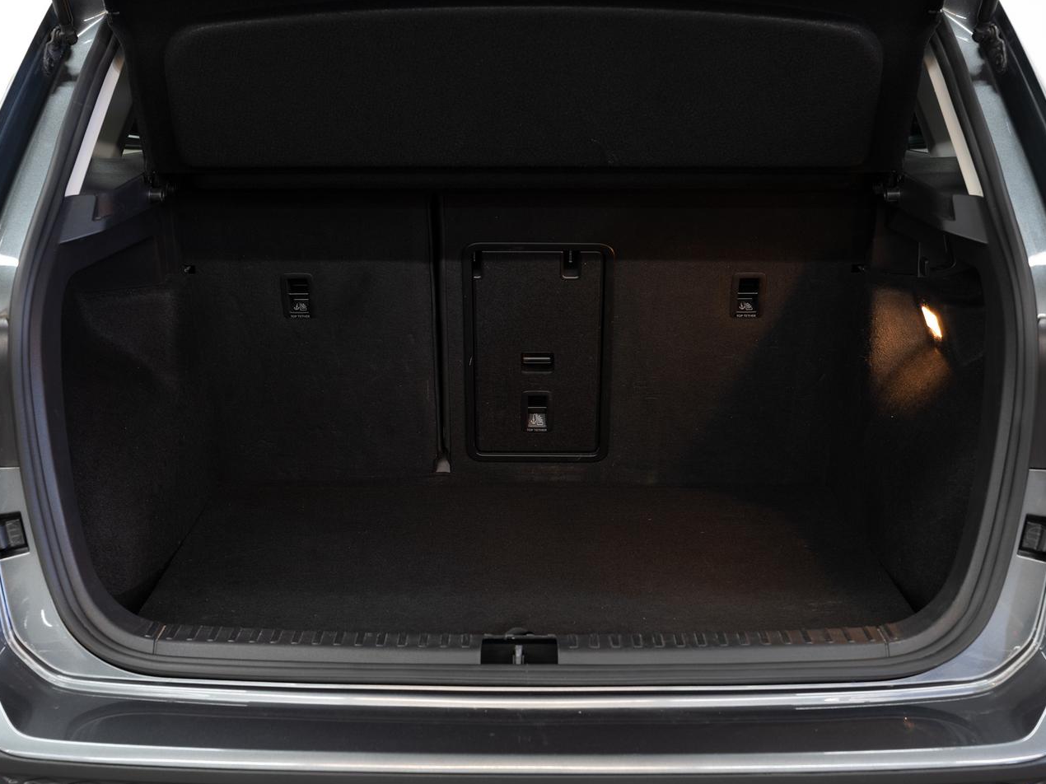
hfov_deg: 33.2
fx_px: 1752
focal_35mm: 58
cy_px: 394
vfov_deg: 25.2
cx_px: 516
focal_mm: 51.6
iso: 100
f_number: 5.6
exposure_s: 1
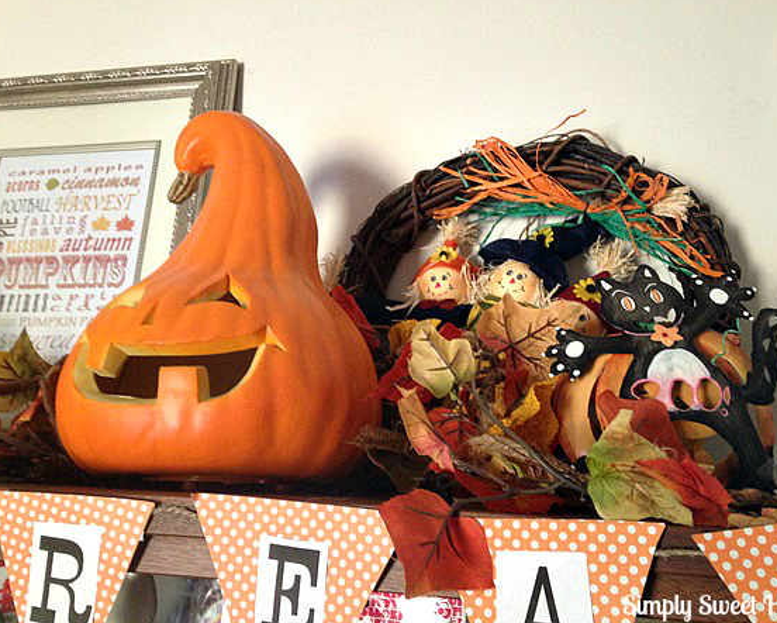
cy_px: 310
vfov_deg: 42.2
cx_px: 407
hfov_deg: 51.5
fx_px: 805
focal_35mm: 35
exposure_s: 1/20
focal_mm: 4.12
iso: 250
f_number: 2.4
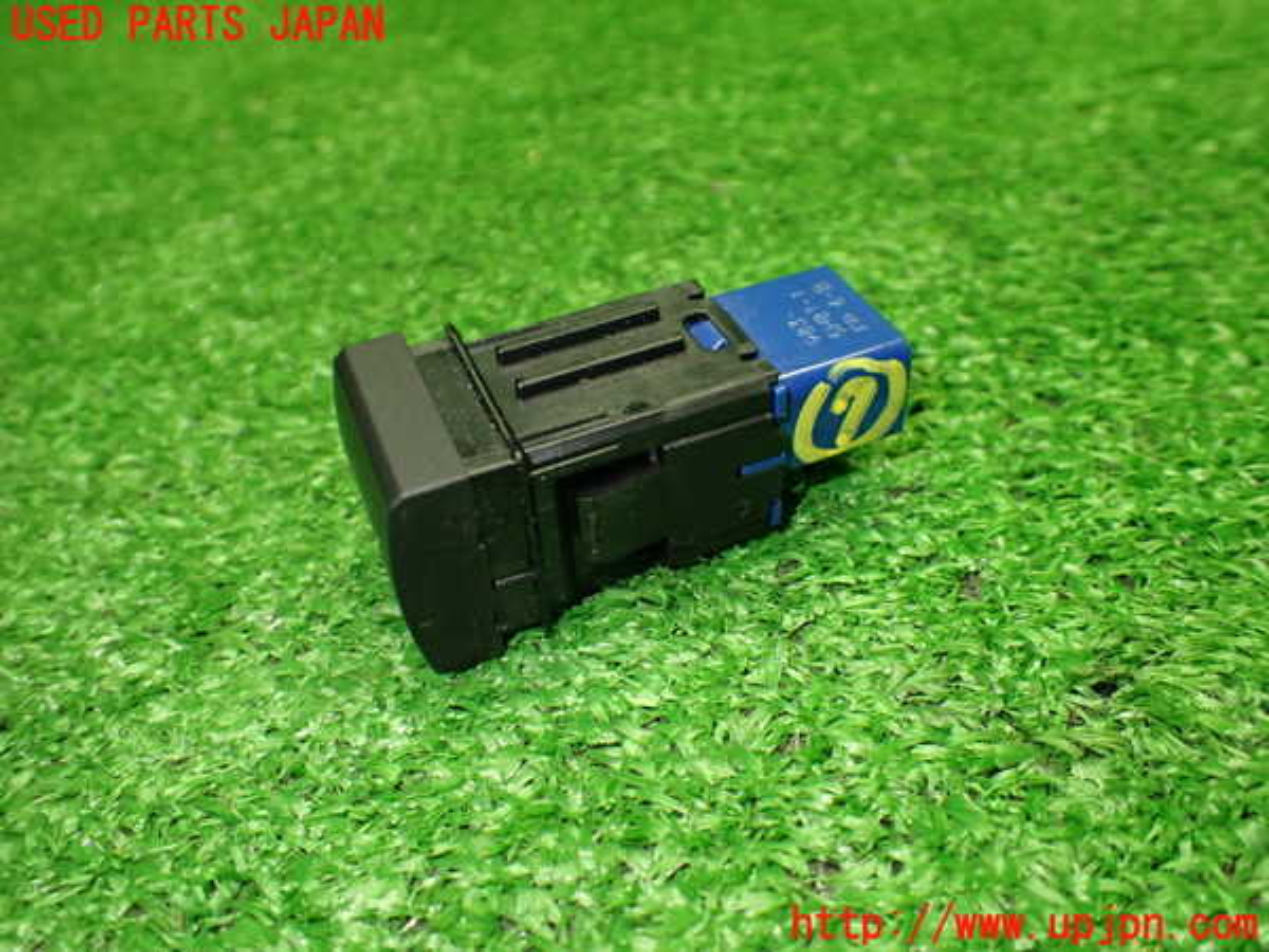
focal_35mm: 30
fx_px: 1100
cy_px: 476
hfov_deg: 60.0
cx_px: 634
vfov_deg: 46.8
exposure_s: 1/125
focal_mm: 5.4
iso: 640
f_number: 2.3
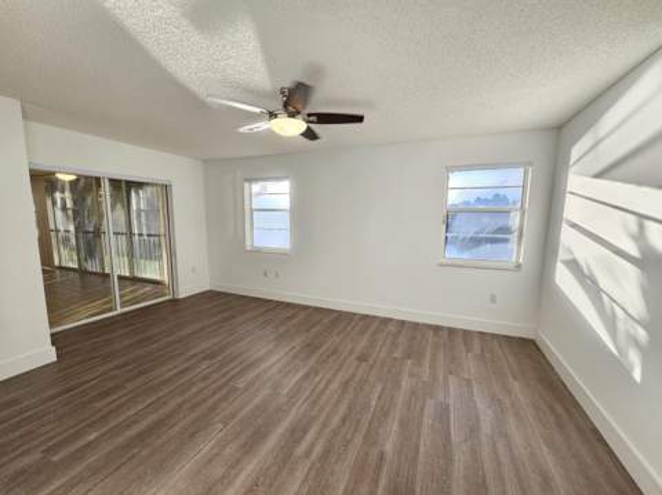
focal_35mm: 13
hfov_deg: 106.2
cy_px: 248
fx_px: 248
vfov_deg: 89.8
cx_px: 331
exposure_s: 1/77.4
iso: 64
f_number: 2.2
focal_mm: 2.2
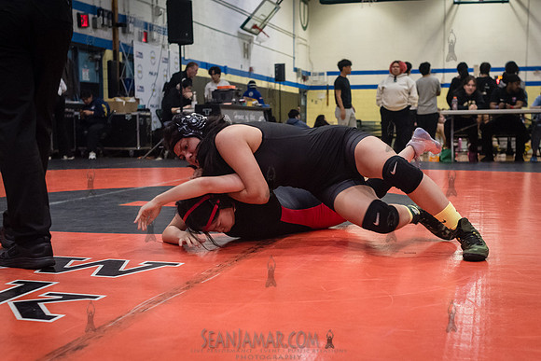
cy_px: 213
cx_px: 282
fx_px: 769
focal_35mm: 51
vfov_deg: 26.4
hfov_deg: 38.7
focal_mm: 35
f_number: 3.2
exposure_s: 1/400
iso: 5000
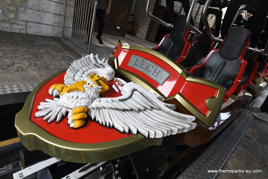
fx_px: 149
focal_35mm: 20
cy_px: 90
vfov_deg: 61.9
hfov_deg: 84.0
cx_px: 134
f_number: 13
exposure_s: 1/50
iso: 400
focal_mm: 20
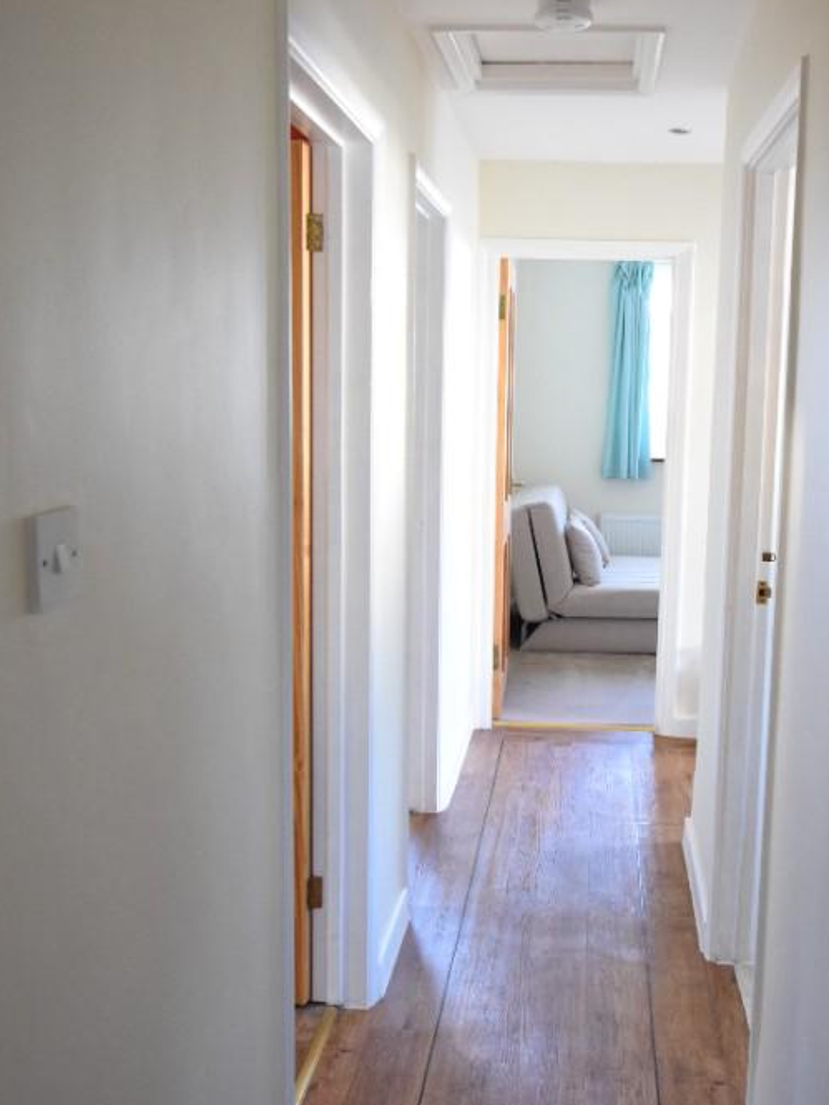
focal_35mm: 38
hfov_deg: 37.7
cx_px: 522
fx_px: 1205
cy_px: 554
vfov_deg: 49.3
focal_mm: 17
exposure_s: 1/100
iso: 3200
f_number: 5
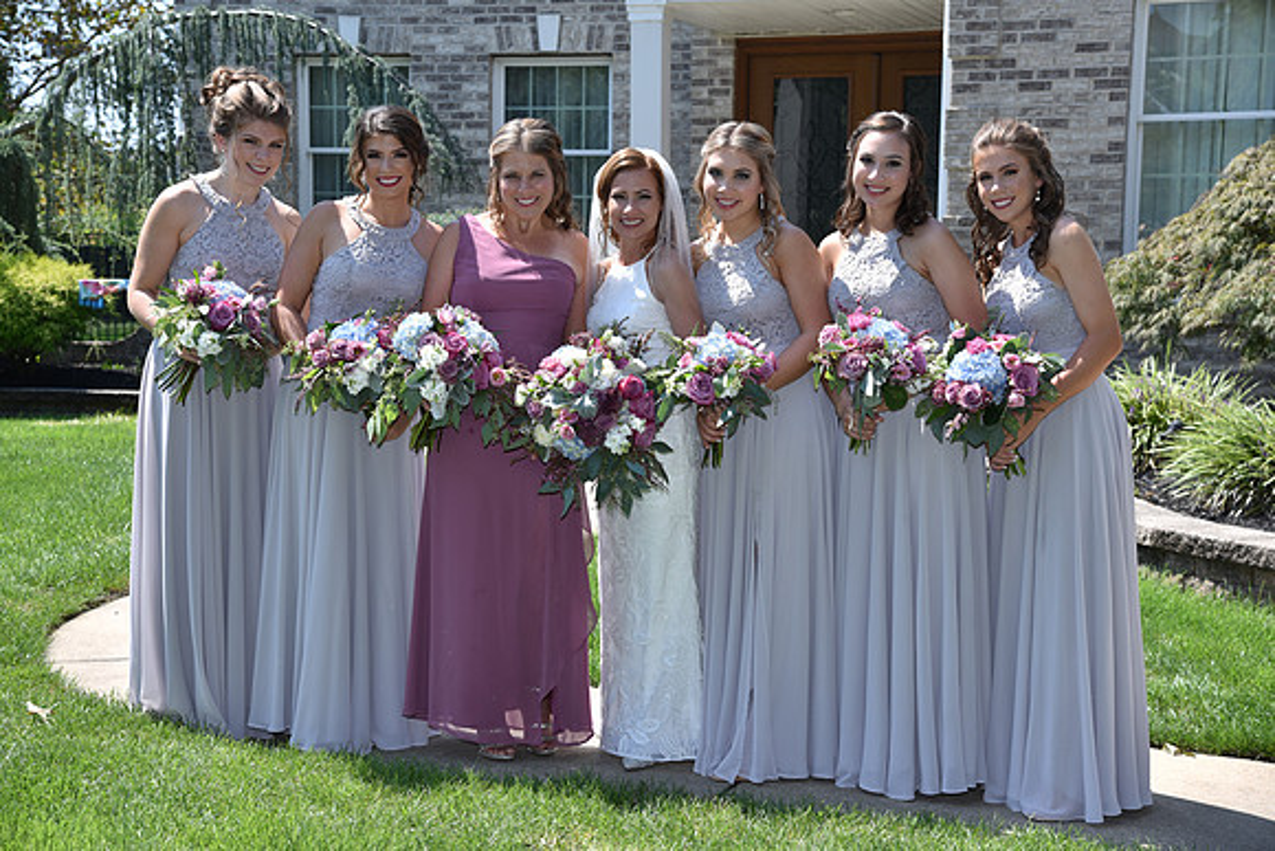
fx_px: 2338
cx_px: 638
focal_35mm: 66
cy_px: 426
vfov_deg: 20.6
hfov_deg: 30.5
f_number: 6.3
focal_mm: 66
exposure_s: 1/160
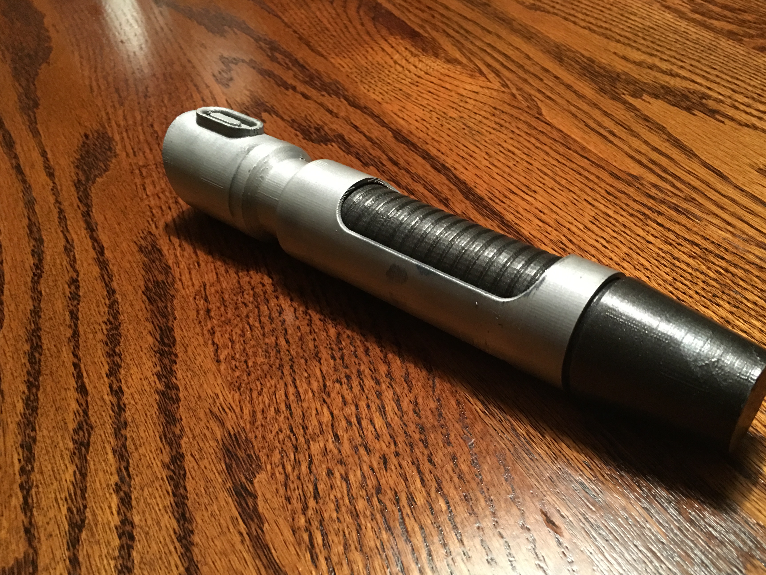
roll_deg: +4.7
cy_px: 323
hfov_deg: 53.8
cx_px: 437
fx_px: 752
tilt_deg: -40.1
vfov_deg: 41.7
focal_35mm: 34
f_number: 2.2
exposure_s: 1/10
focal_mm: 4.15
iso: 100
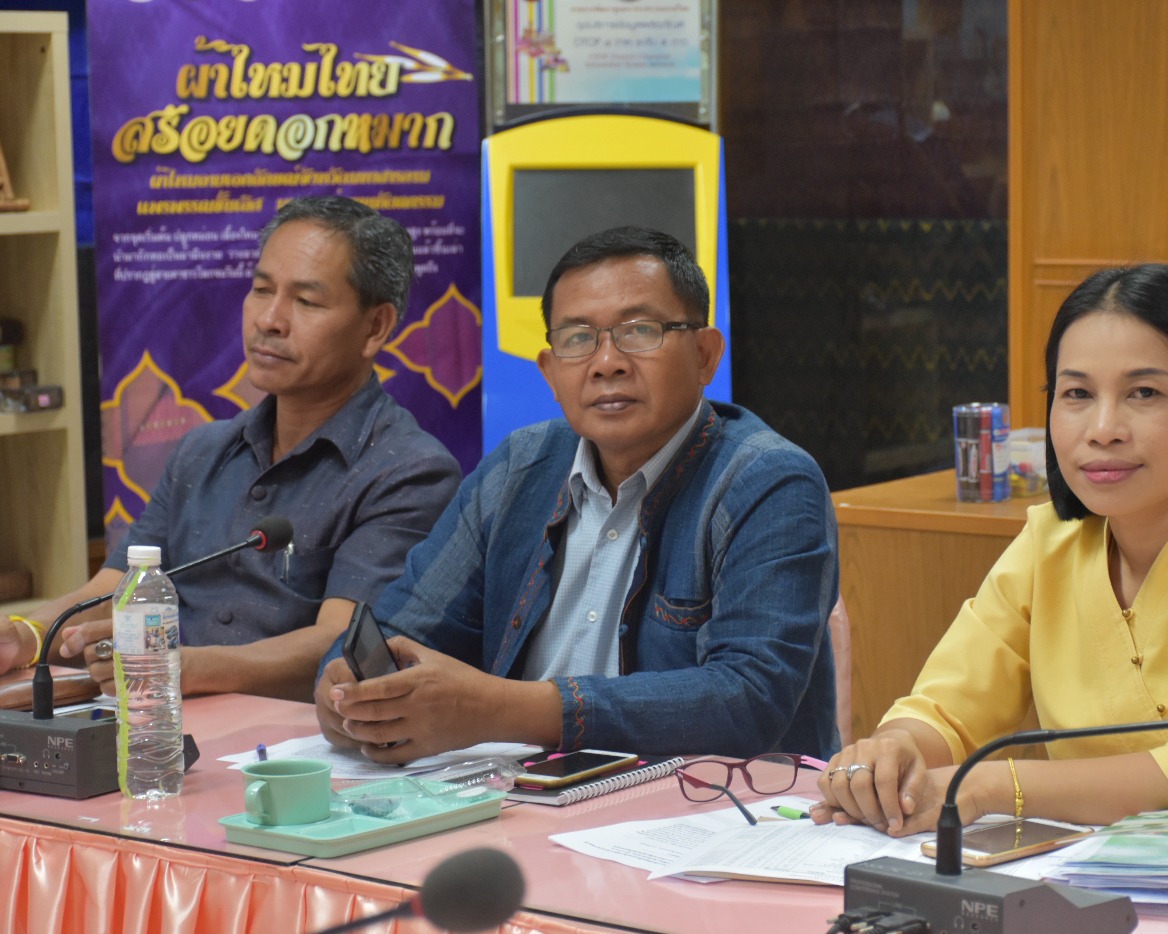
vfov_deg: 17.5
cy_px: 466
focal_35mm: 88
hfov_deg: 21.7
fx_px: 3042
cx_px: 694
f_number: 4.8
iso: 1400
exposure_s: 1/60
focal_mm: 52
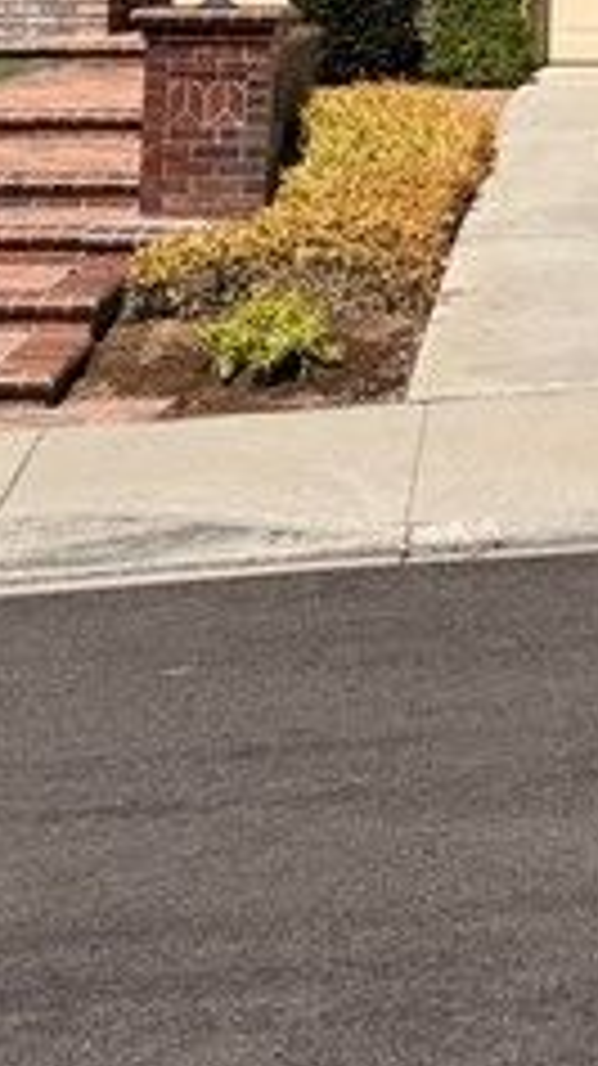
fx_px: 3191
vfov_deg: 17.3
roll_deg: -0.2
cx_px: 764
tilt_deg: +8.0
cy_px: -486
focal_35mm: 113
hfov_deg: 10.5
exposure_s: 1/6711
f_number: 1.78
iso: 80
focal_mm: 6.76
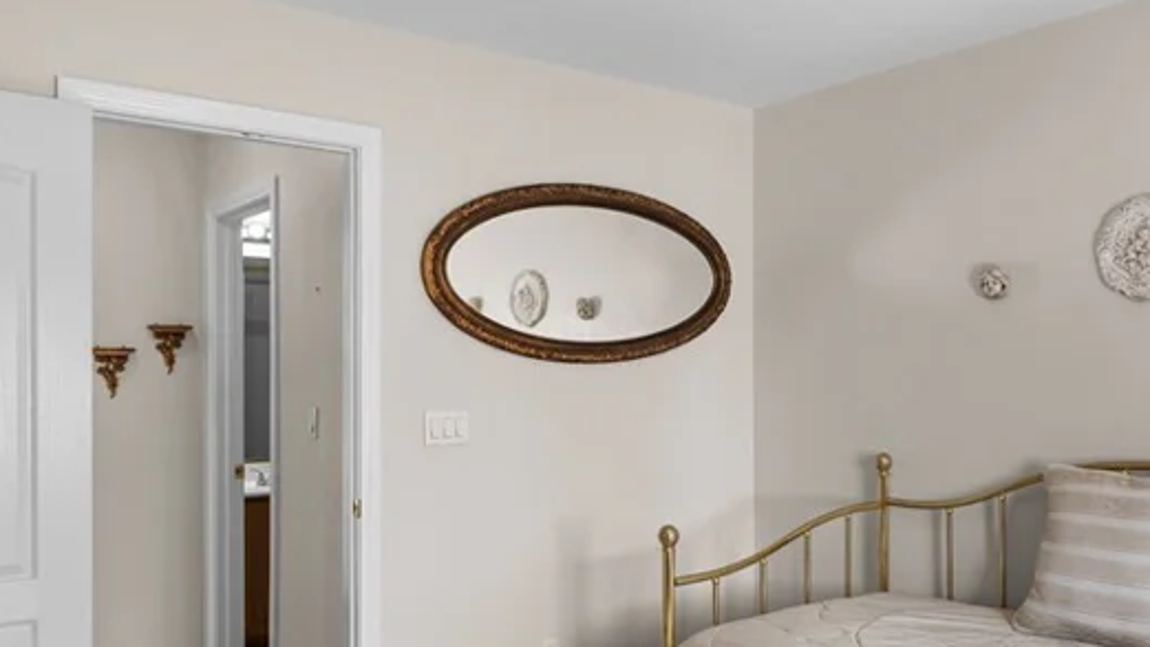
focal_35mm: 35
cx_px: 647
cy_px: 379
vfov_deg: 33.6
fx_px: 1067
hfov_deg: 56.5
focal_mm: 17
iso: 500
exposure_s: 1/30
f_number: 8
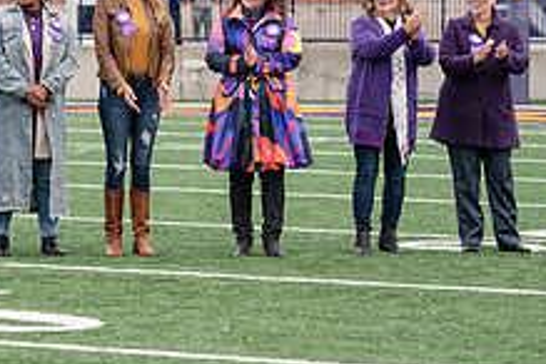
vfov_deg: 5.2
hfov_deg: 7.8
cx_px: 65
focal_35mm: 265
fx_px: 4019
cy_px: 61
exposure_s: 1/1000
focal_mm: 100
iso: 400
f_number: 4
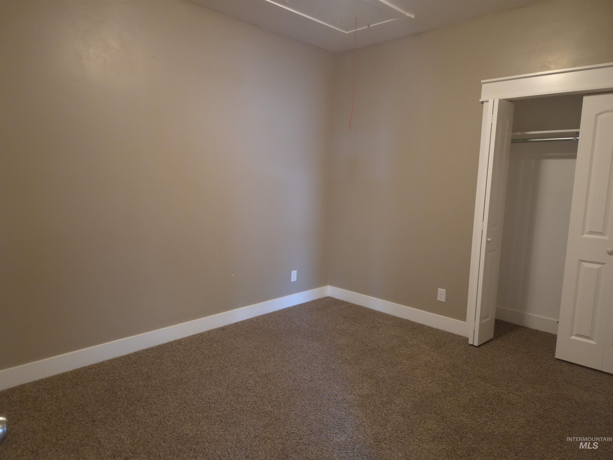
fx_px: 407
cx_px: 306
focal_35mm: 23
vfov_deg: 58.9
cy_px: 230
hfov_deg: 73.9
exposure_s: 1/24
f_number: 1.8
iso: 400
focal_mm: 5.4
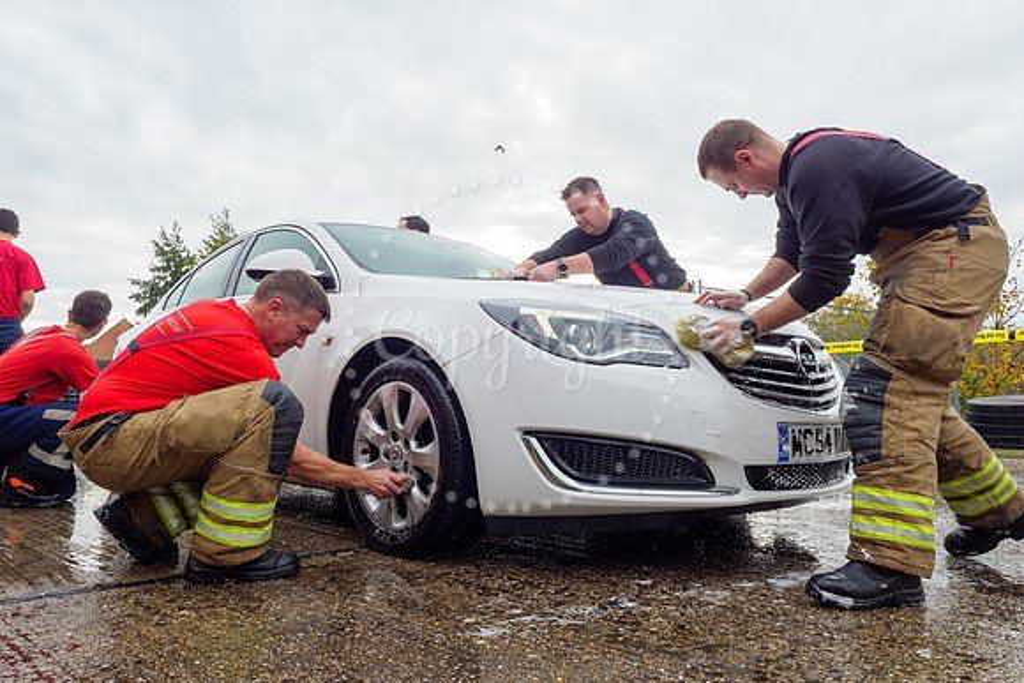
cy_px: 342
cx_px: 512
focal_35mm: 25
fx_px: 710
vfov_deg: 51.4
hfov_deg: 71.6
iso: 200
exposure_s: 1/160
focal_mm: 12
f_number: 5.6
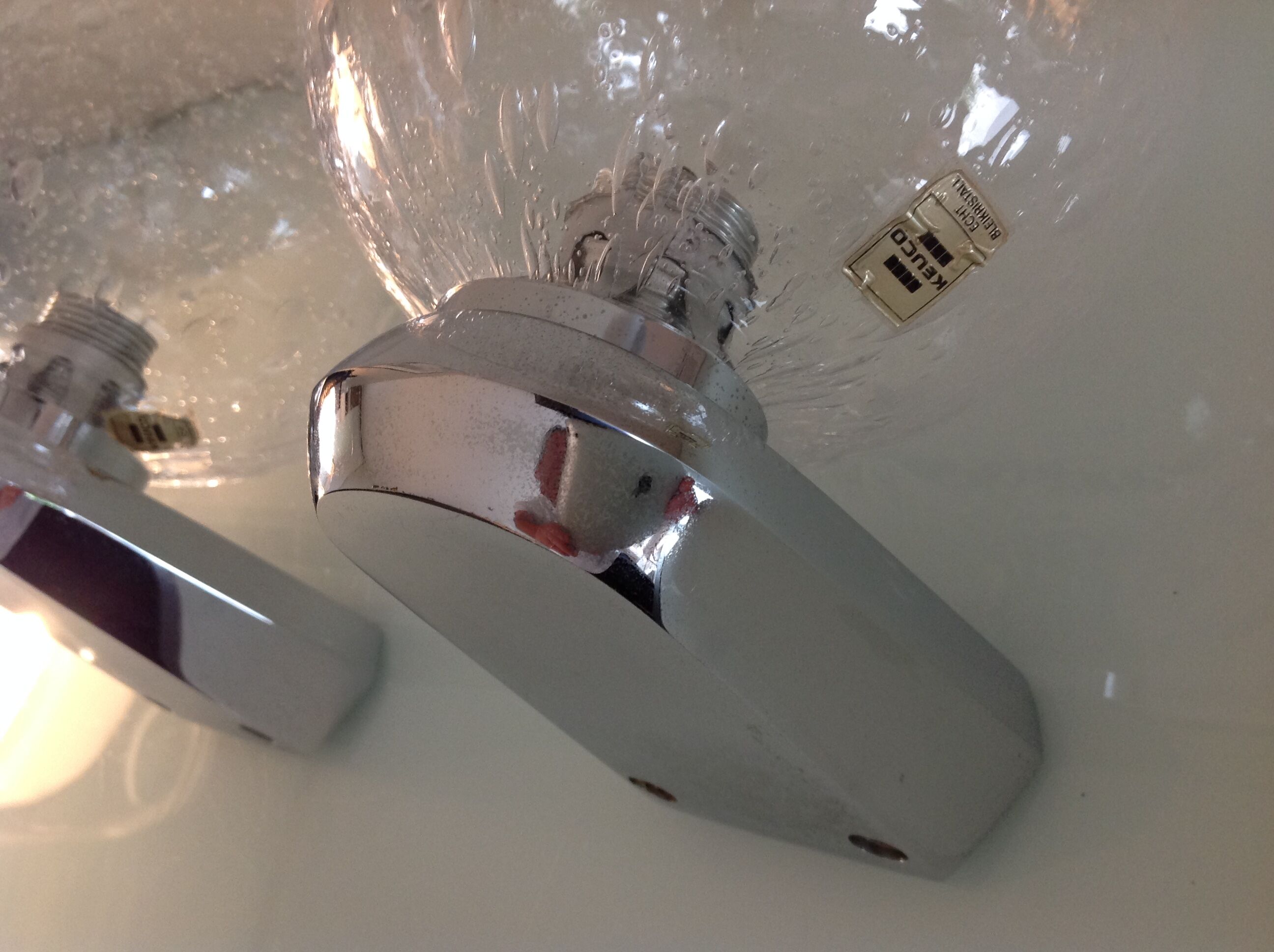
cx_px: 637
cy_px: 476
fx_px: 1286
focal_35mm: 35
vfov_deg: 40.6
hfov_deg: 52.7
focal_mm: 4.28
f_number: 2.4
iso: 125
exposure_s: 1/15
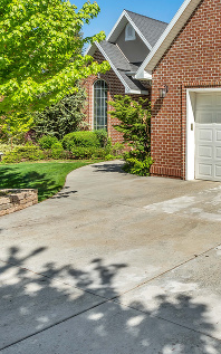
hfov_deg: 29.4
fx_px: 357
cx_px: 268
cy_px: 123
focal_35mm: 37
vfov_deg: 51.9
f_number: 11
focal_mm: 18
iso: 100
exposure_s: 1/125
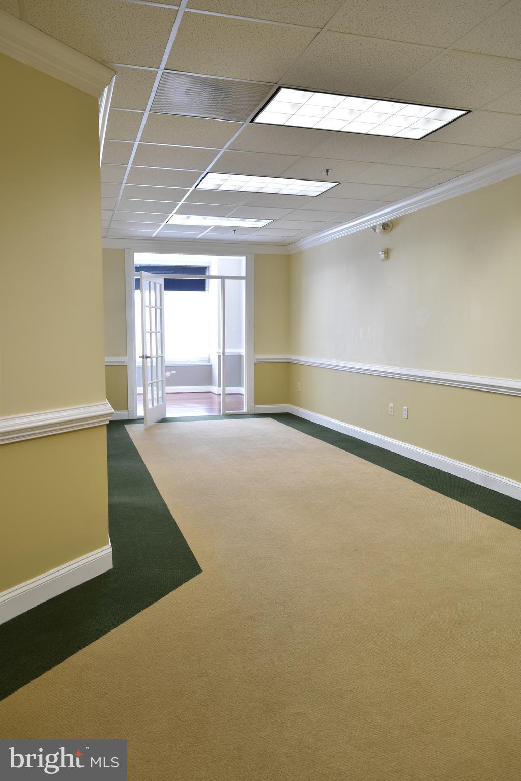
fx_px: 586
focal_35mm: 27
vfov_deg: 67.4
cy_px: 390
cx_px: 260
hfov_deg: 47.9
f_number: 6.3
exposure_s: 1/13
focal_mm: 18
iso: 200
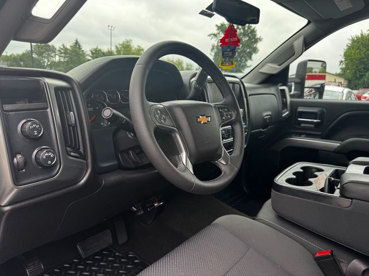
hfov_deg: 71.6
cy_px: 138
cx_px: 184
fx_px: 256
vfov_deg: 56.8
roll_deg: -2.8
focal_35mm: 24
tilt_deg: -13.0
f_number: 1.78
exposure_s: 1/366
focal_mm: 6.76
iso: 80
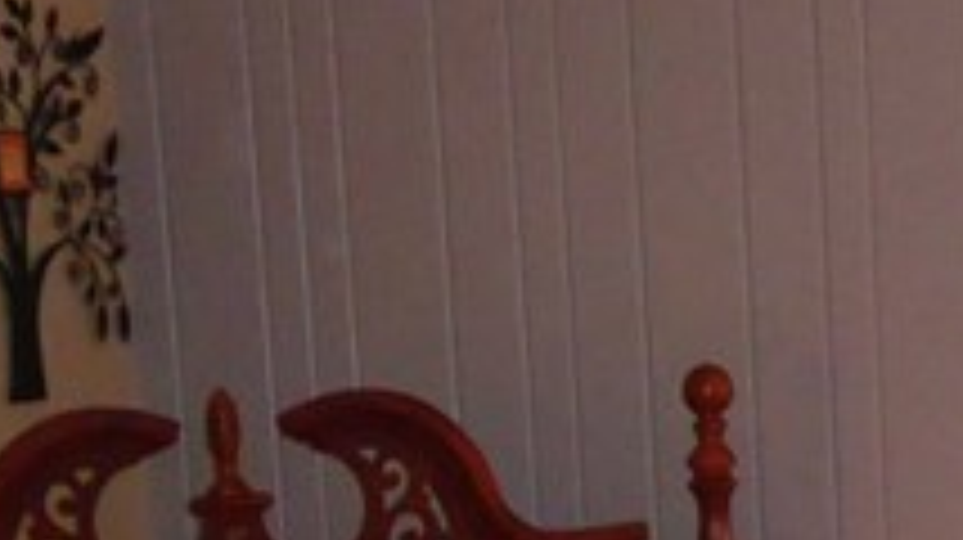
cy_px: 918
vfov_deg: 9.3
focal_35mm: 125
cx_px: 801
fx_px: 3189
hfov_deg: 17.0
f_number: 3.3
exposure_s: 1/60
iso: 800
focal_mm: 4.3
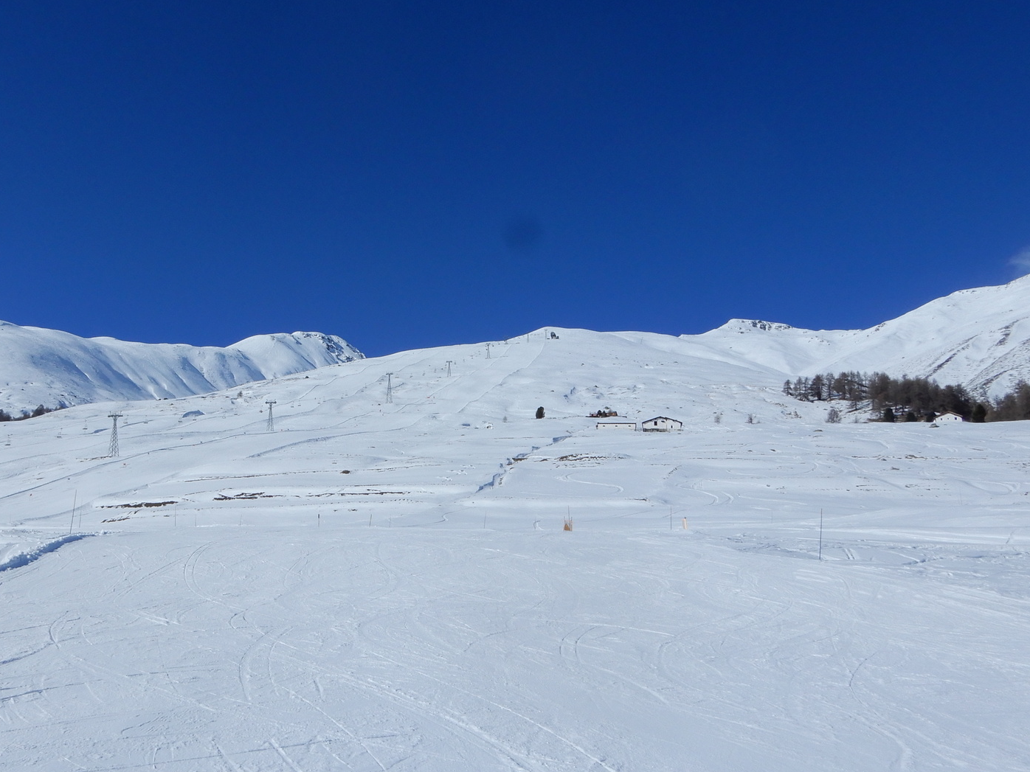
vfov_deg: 42.9
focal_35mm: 33
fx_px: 982
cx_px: 355
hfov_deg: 54.4
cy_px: 394
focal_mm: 4.3
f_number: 5
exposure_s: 1/1600
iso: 80
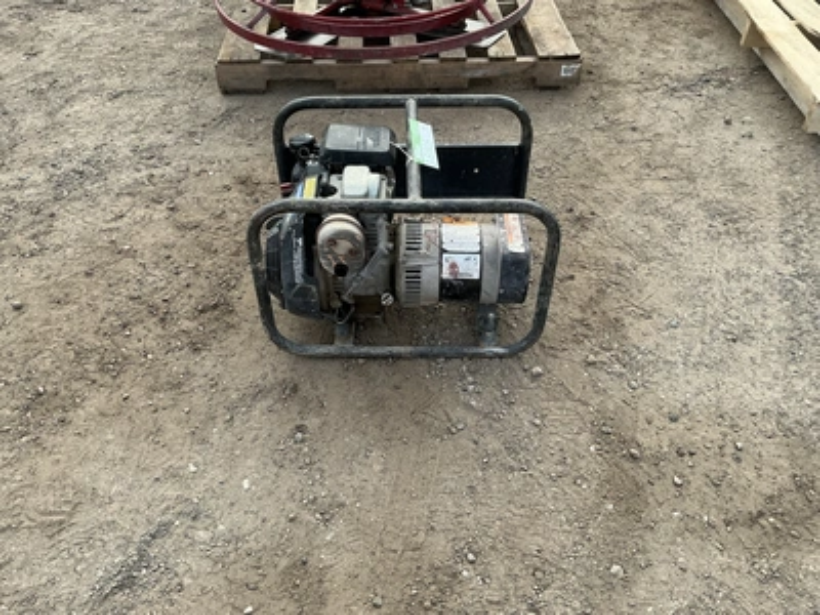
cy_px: 308
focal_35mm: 28
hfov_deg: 63.4
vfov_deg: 49.7
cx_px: 410
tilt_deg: -45.4
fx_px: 663
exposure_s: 1/461
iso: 25
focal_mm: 3
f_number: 1.8
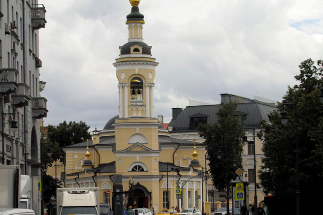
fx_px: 1071
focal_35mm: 119
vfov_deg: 11.4
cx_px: 113
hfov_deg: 17.1
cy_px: 160
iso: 100
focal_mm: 29
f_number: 8
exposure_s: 1/320
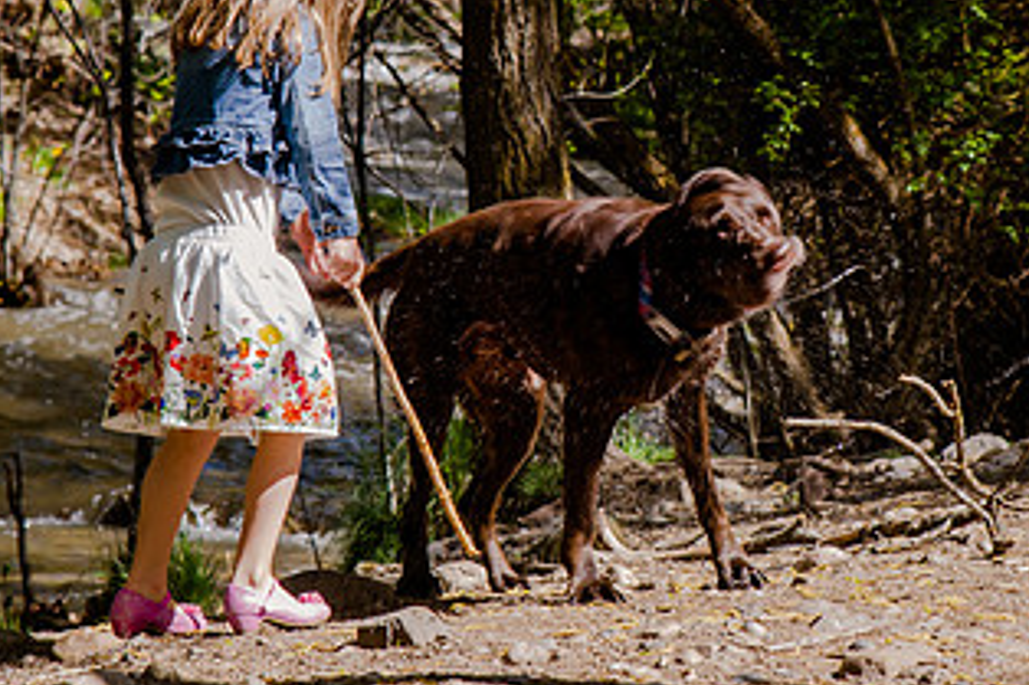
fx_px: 7885
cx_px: 716
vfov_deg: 5.0
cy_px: 250
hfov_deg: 7.5
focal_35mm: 276
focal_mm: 98
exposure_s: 1/160
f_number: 7.1
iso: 200
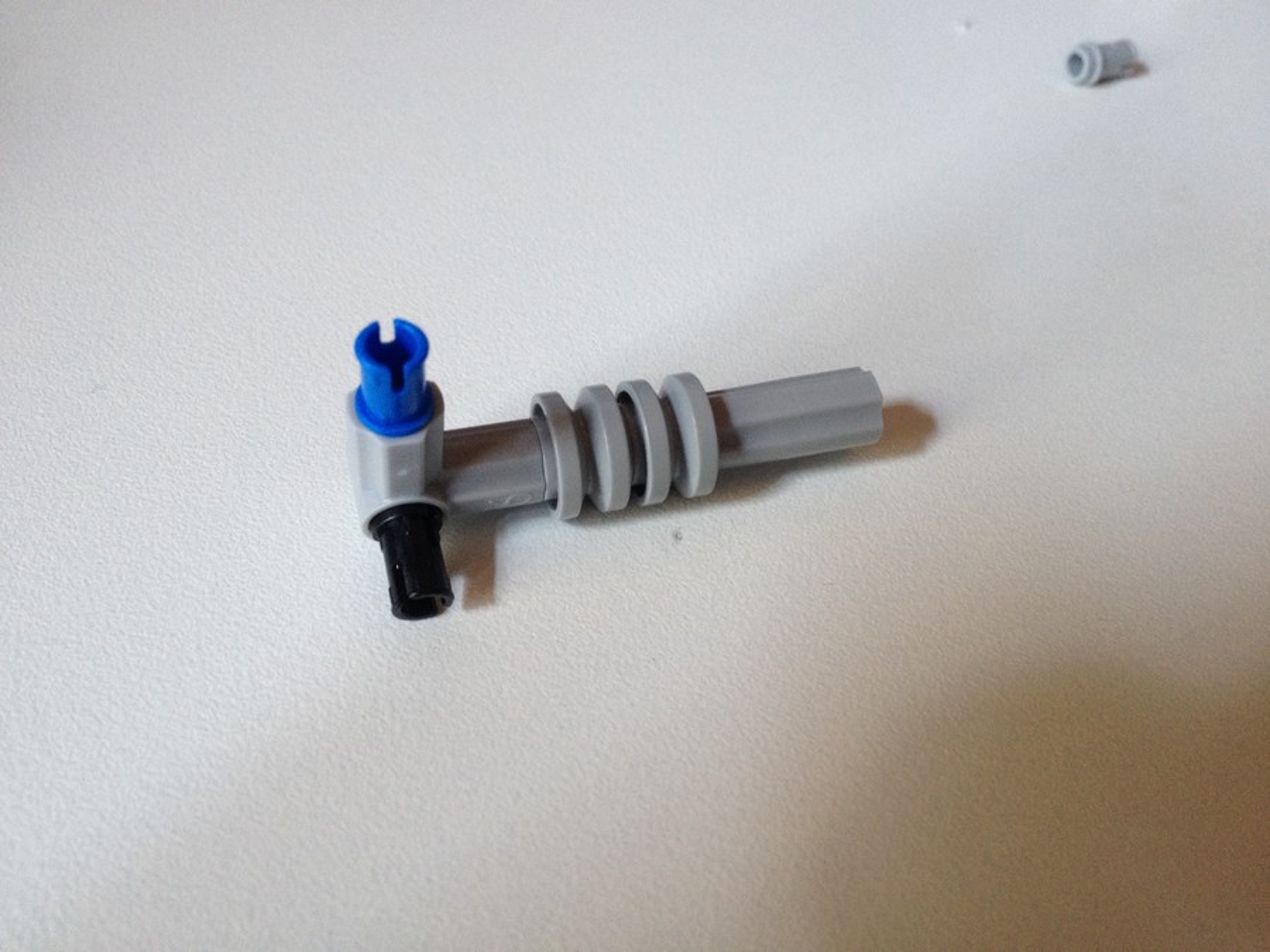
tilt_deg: -43.8
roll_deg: -2.5
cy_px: 476
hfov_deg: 52.6
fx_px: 1284
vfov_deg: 40.7
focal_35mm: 35
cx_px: 635
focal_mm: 4.28
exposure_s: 1/20
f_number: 2.4
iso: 125
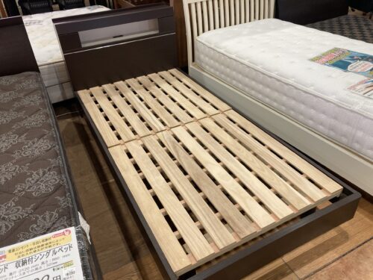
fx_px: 302
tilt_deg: -34.5
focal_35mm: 28
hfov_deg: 63.4
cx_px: 186
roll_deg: +2.5
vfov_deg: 49.7
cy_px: 140
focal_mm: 3.99
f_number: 1.8
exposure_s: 1/50
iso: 64
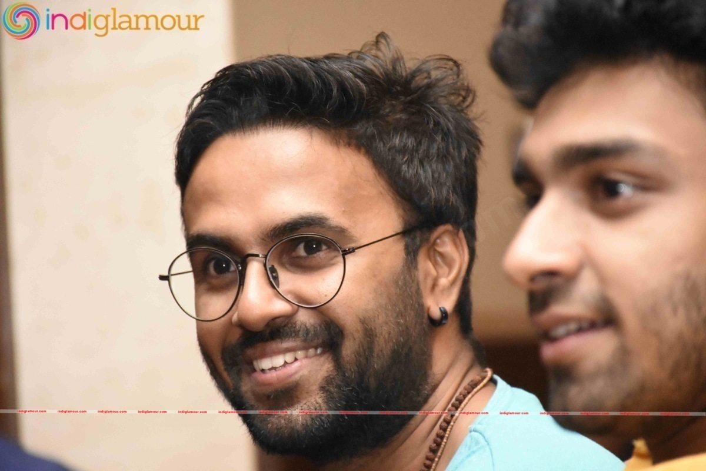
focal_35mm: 210
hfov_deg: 9.8
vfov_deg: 6.5
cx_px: 353
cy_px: 236
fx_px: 4118
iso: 10000
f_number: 5.6
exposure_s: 1/100
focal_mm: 140
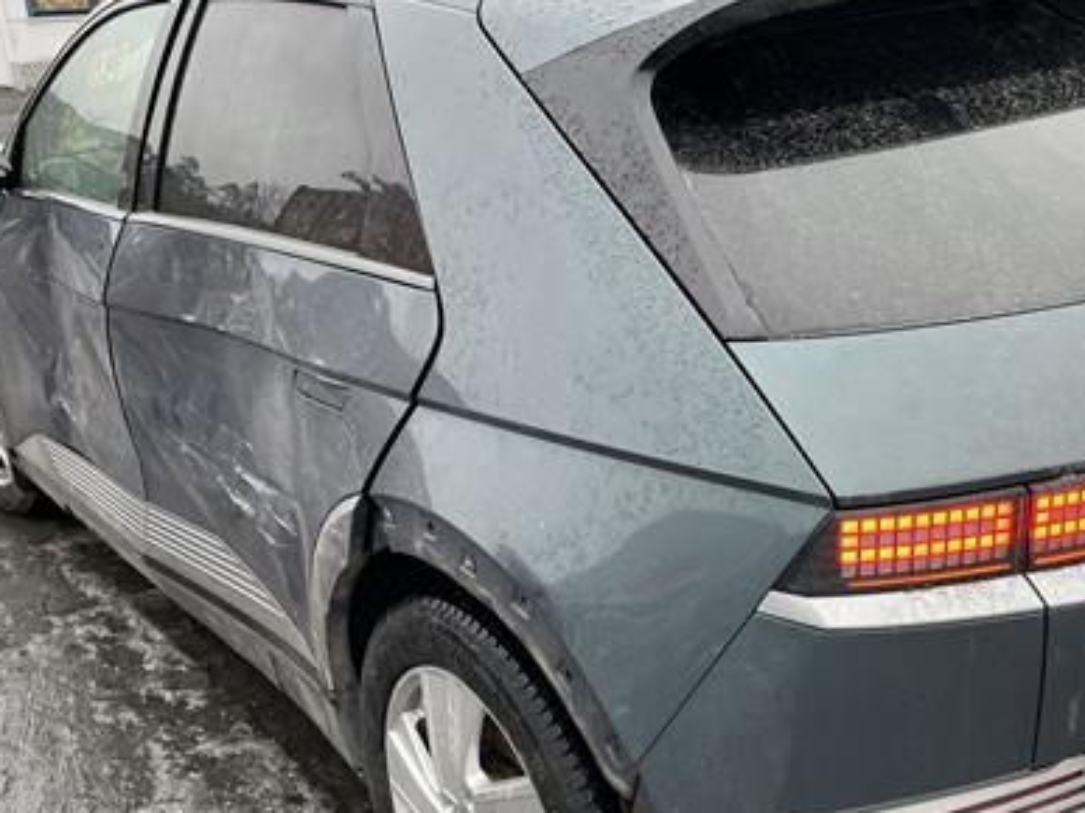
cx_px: 566
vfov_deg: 33.0
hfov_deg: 43.9
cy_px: 600
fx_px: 1347
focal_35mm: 43
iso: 64
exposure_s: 1/61
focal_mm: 4.2
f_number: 1.6
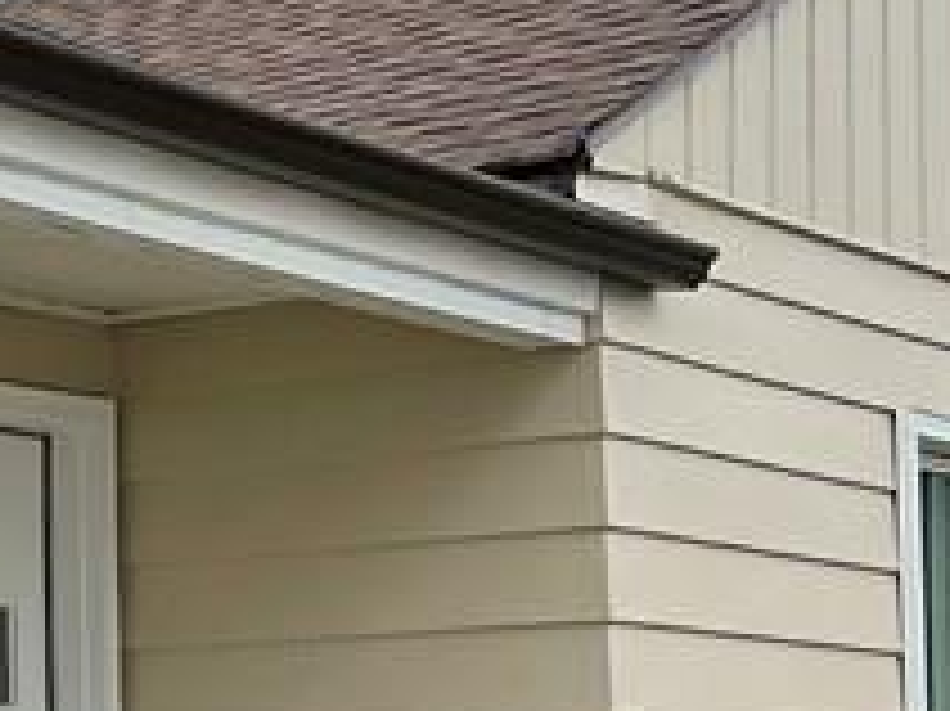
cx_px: -509
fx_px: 3456
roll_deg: +0.5
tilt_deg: +3.4
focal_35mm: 126
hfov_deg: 14.5
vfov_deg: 11.6
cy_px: 702
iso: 32
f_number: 1.6
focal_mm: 4.2
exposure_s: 1/2882
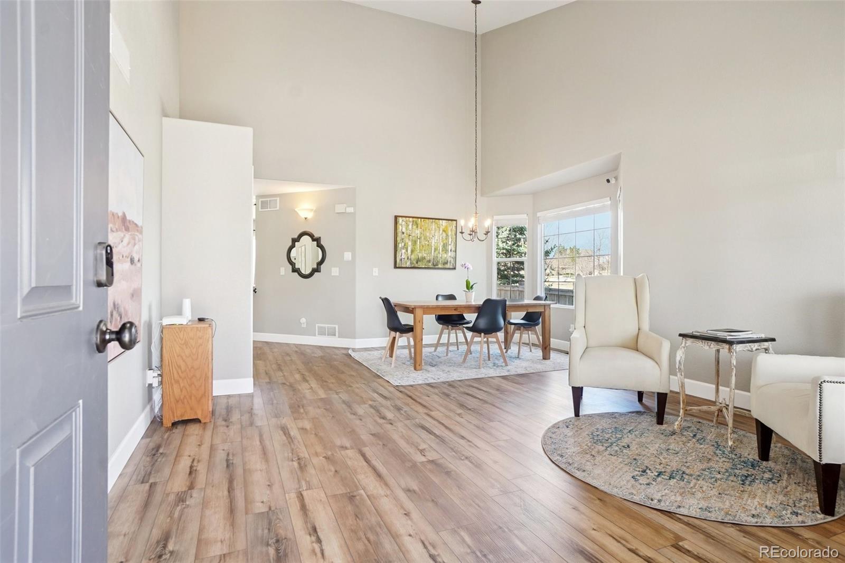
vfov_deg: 67.4
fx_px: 422
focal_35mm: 18
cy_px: 282
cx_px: 422
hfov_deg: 90.0
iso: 400
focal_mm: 12
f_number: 8
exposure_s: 1/20
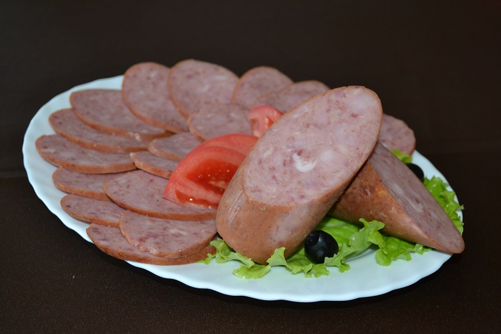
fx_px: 730
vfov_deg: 25.7
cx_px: 250
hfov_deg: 37.9
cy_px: 167
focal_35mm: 52
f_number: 5
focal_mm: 35
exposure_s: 1/60
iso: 800
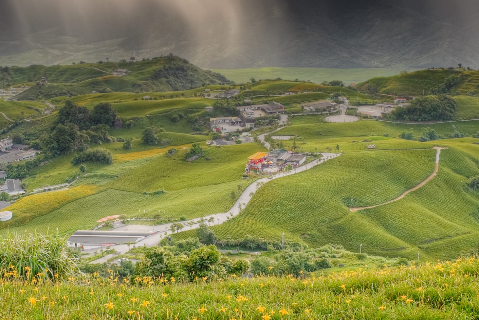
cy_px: 86
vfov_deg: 27.3
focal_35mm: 49
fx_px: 653
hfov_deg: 40.3
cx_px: 232
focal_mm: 18
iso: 100
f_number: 11
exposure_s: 1/3
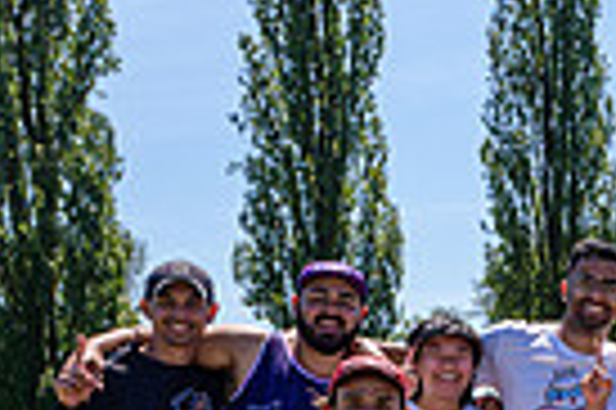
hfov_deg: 14.9
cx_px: 1052
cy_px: 592
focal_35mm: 123
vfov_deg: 10.8
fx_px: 2102
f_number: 5.6
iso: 100
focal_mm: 29
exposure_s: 1/500
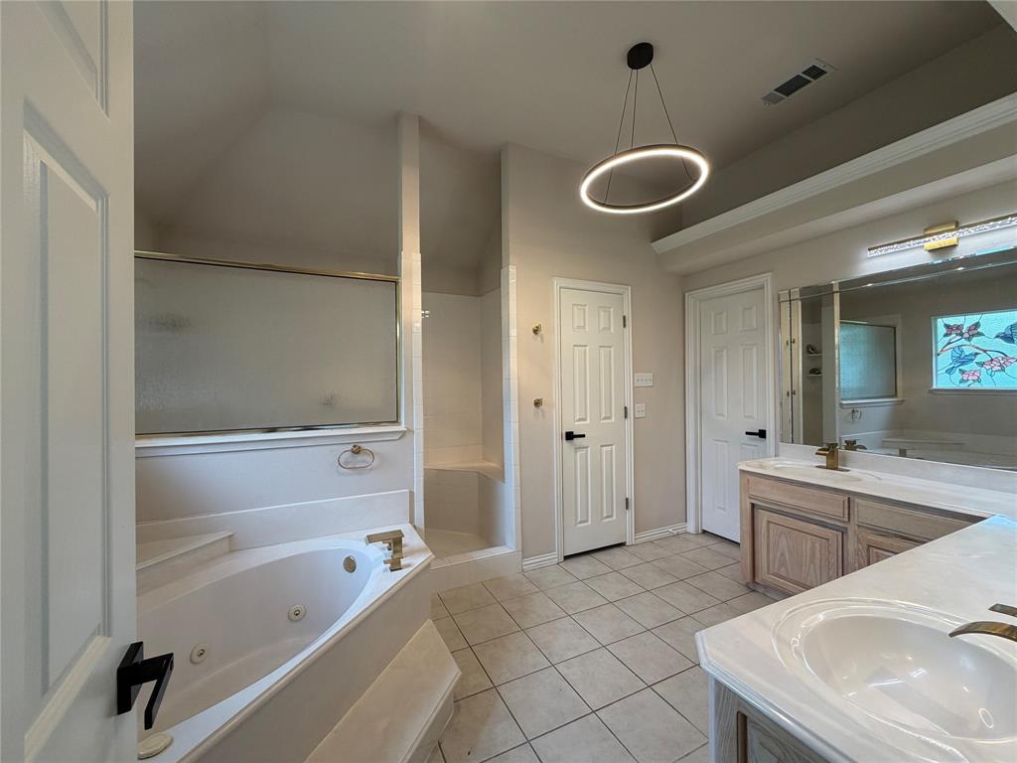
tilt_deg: +0.1
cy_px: 382
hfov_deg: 102.1
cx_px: 508
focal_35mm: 14
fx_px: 411
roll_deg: +1.3
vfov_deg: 85.7
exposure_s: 1/120
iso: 125
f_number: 2.2
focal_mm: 2.22
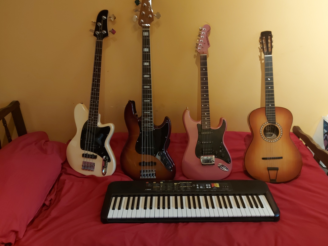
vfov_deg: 53.0
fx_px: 246
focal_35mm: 26
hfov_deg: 67.3
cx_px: 172
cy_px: 114
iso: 400
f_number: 1.8
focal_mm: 5.23
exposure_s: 1/25
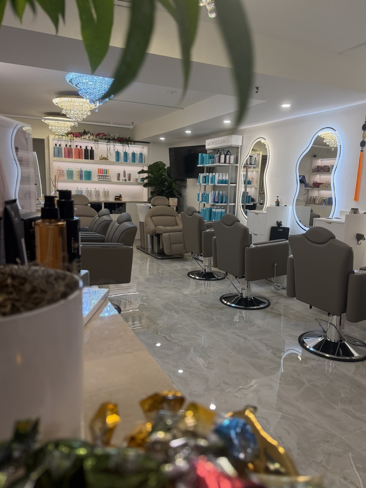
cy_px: 246
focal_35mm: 25
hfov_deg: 54.9
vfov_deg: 69.4
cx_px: 185
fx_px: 352
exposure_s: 1/210
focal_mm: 6.76
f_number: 1.78
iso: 160
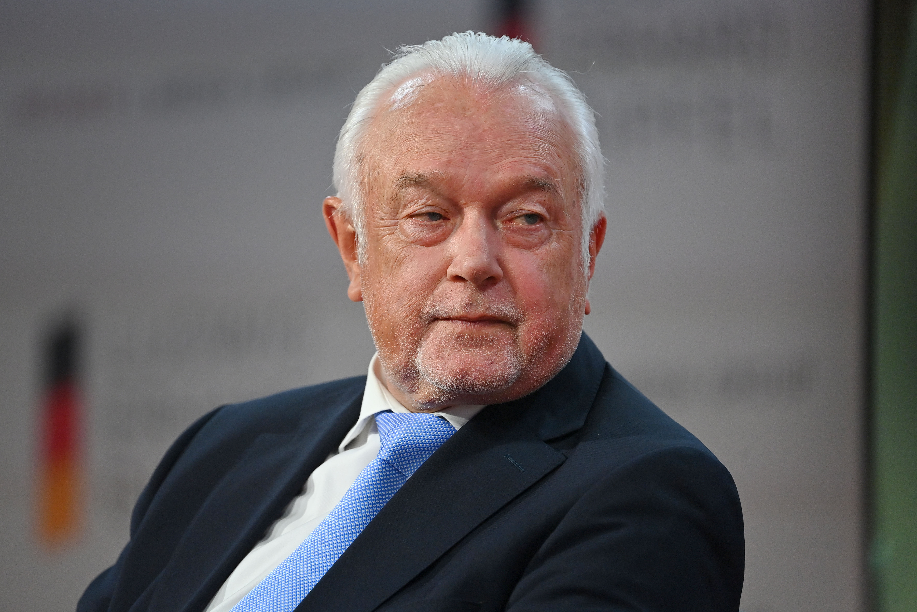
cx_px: 458
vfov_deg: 4.3
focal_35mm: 320
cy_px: 306
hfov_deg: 6.4
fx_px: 8150
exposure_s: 1/320
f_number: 4
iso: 2000
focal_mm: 320
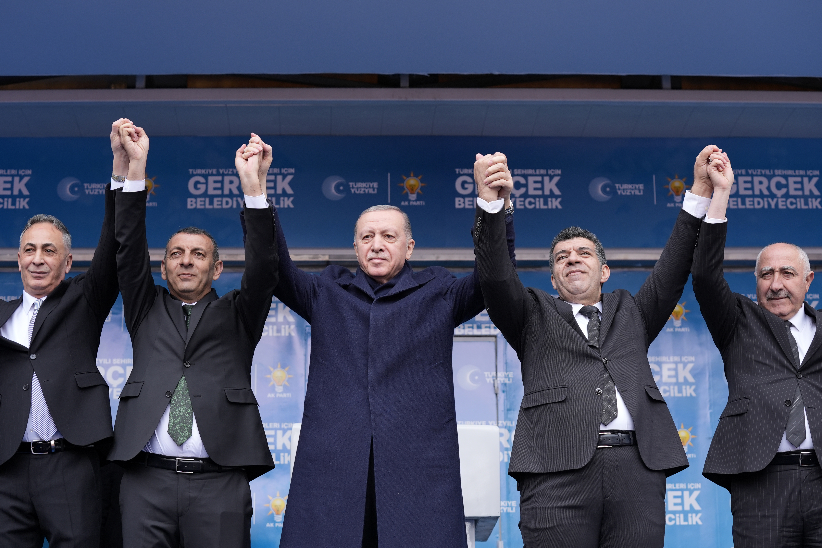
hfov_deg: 28.8
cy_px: 274
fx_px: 1598
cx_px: 411
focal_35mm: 70
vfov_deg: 19.5
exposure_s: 1/400
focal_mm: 70
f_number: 4
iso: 500
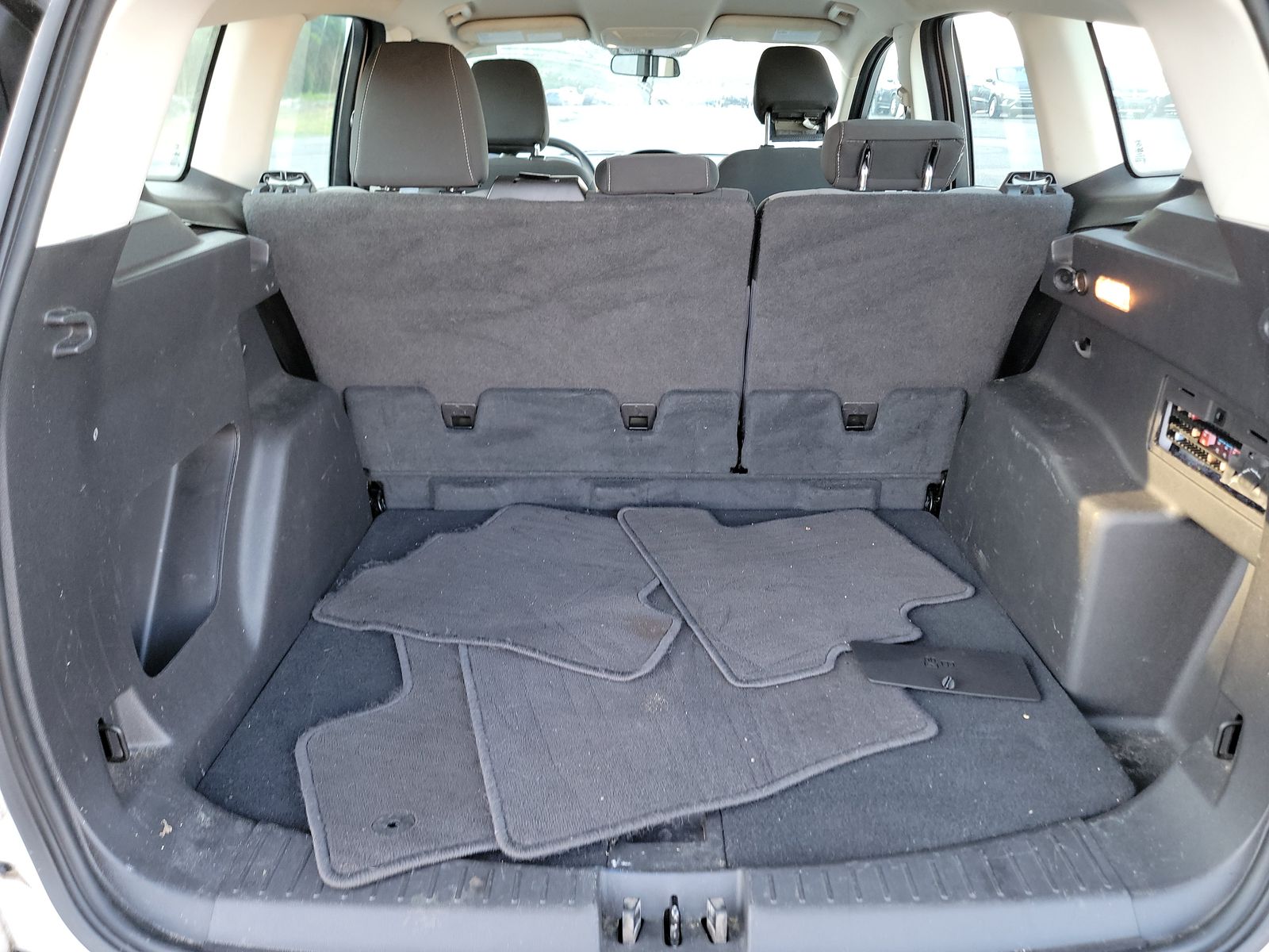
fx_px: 880
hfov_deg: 71.6
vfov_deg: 56.8
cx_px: 634
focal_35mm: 24
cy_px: 476
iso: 293
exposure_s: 1/59
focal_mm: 6.7
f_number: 1.8
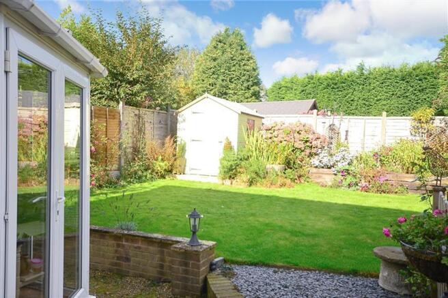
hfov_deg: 61.9
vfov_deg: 43.6
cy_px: 149
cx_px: 224
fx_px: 373
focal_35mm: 30
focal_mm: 20
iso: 200
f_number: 7.1
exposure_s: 1/125
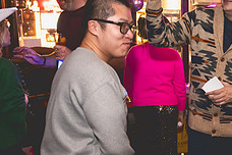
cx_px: 195
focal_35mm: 62
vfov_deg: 21.8
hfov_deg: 31.3
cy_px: 105
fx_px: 400
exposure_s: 1/100
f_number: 2.8
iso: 3200
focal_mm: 24
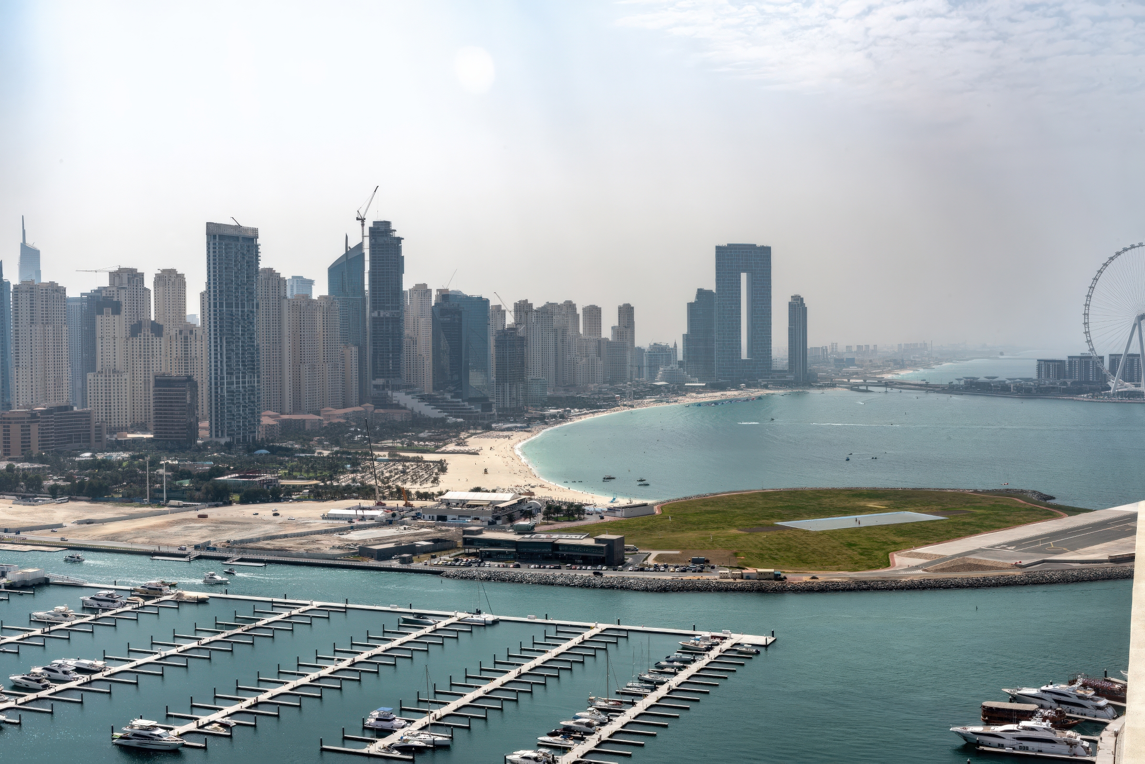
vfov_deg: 30.5
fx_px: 1400
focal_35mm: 44
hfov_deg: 44.5
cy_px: 382
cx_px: 572
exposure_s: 1/125
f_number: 22
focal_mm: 44
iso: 400
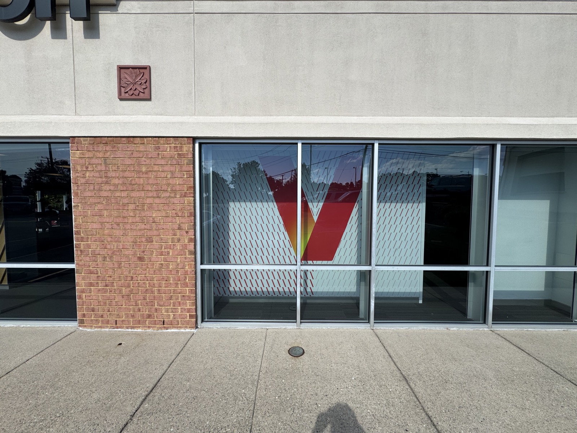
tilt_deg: -4.9
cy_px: 216
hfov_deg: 102.1
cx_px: 288
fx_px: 233
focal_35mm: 14
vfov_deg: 85.7
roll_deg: -0.4
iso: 50
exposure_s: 1/1927
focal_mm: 2.22
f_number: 2.2
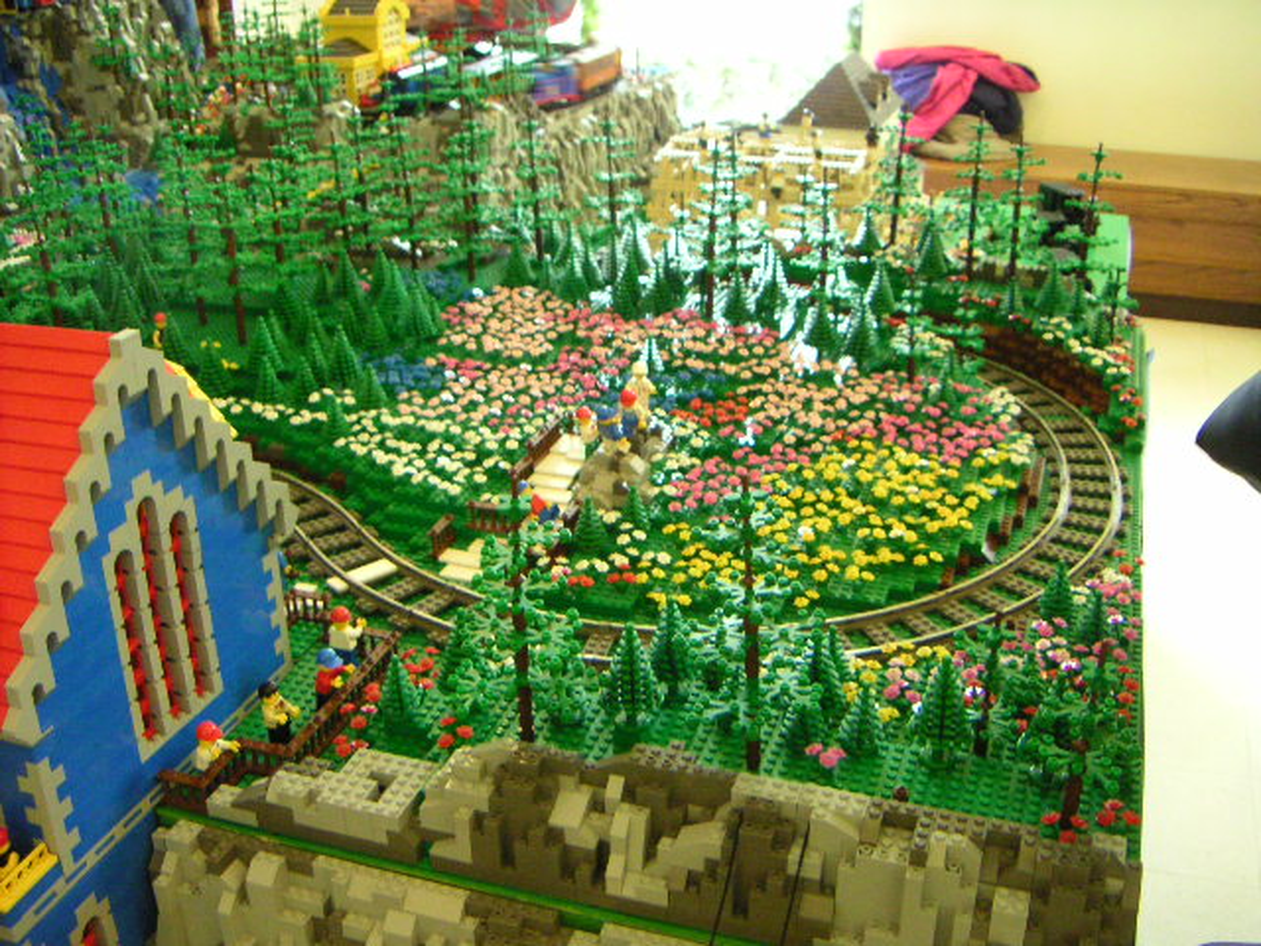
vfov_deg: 38.7
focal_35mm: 37
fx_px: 1348
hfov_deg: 50.1
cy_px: 473
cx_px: 630
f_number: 2.8
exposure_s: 1/20
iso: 400
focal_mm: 4.8
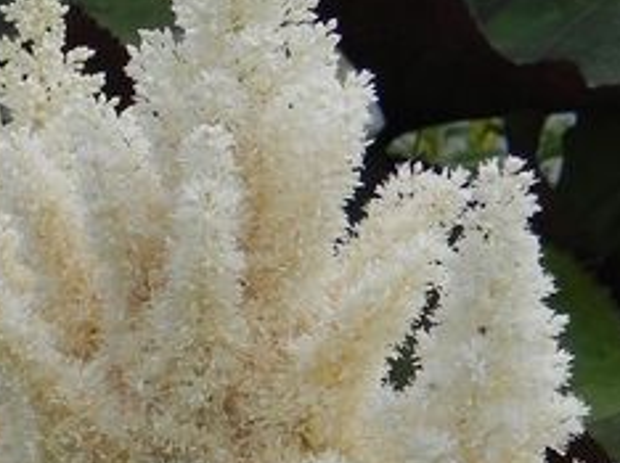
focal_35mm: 89
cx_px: 77
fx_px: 1592
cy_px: 743
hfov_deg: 21.6
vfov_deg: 15.1
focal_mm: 4.6
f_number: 3.5
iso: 160
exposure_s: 1/1600
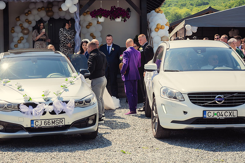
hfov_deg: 23.9
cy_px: 82
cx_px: 122
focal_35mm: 85
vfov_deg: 16.1
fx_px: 578
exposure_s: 1/1250
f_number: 9
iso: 800
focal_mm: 85
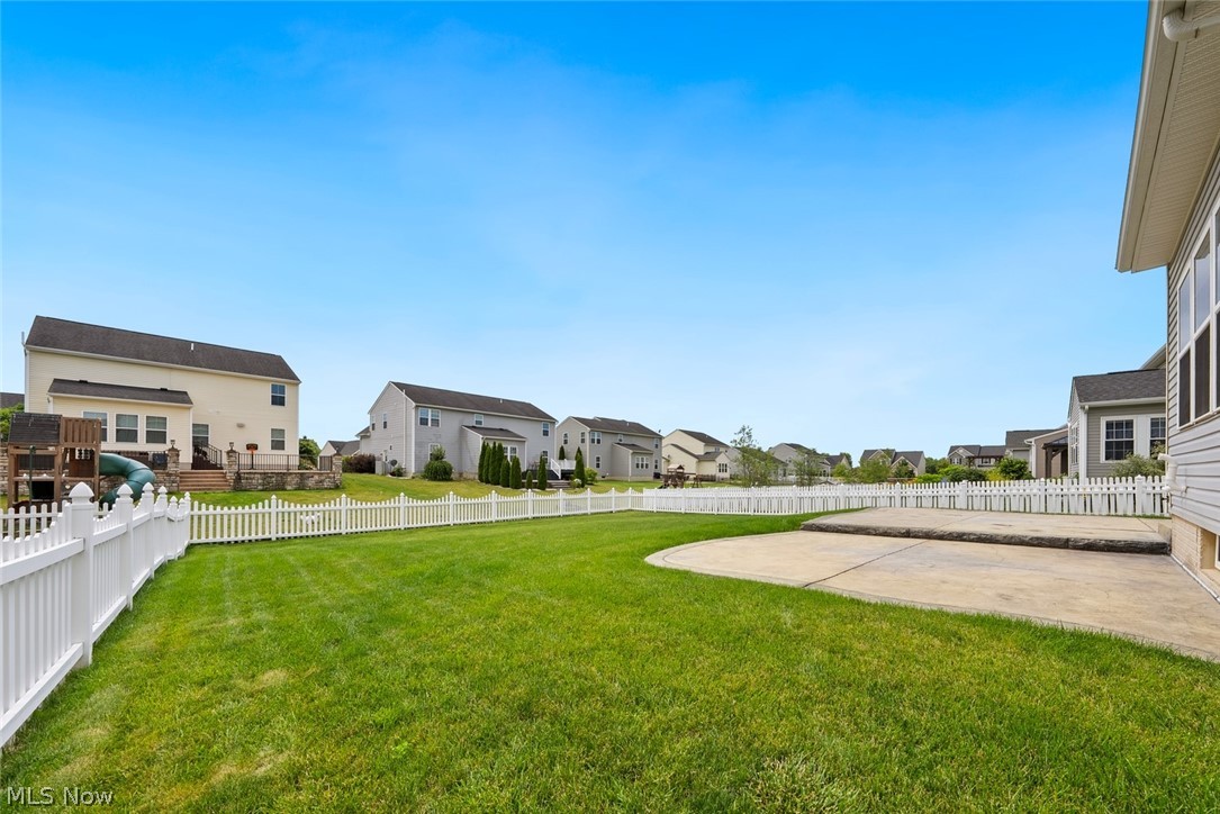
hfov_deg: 112.6
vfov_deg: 90.0
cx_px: 610
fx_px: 407
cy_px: 407
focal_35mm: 12
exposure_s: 1/160
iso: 160
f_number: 7.1
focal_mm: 12
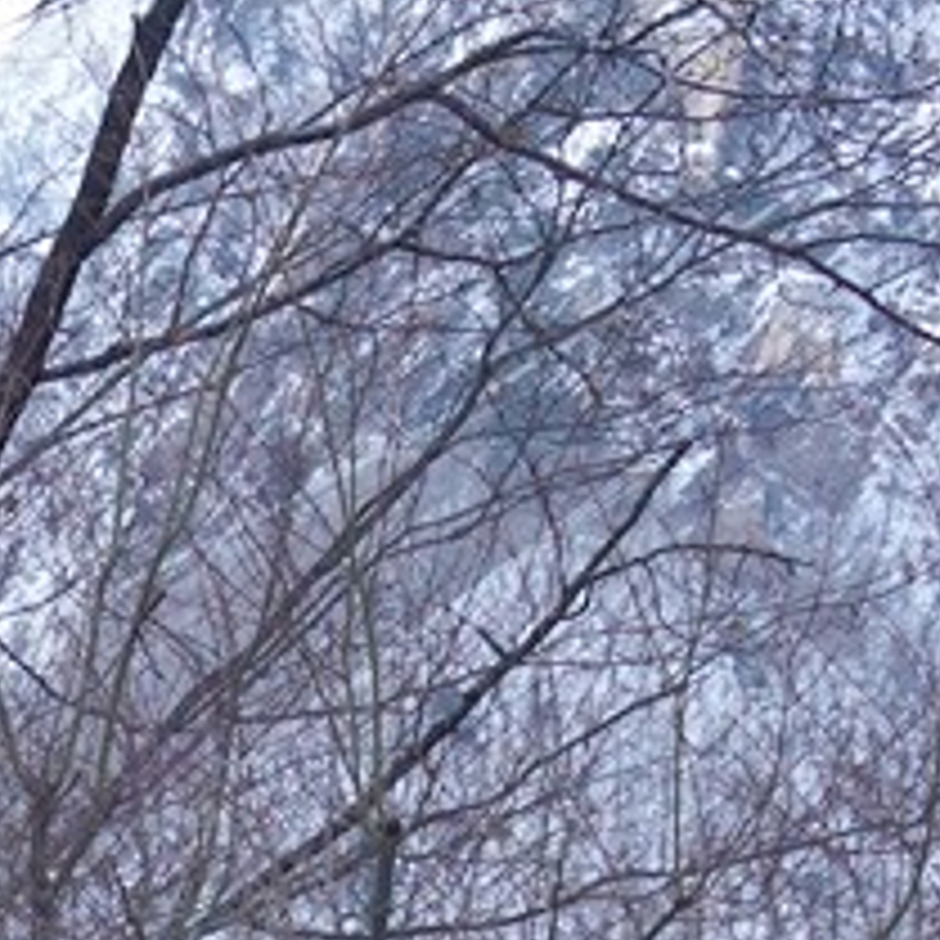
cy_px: 2321
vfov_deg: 7.0
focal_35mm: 236
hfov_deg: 7.1
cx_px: -1160
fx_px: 7251
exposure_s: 1/100
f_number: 5.6
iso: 320
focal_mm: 29
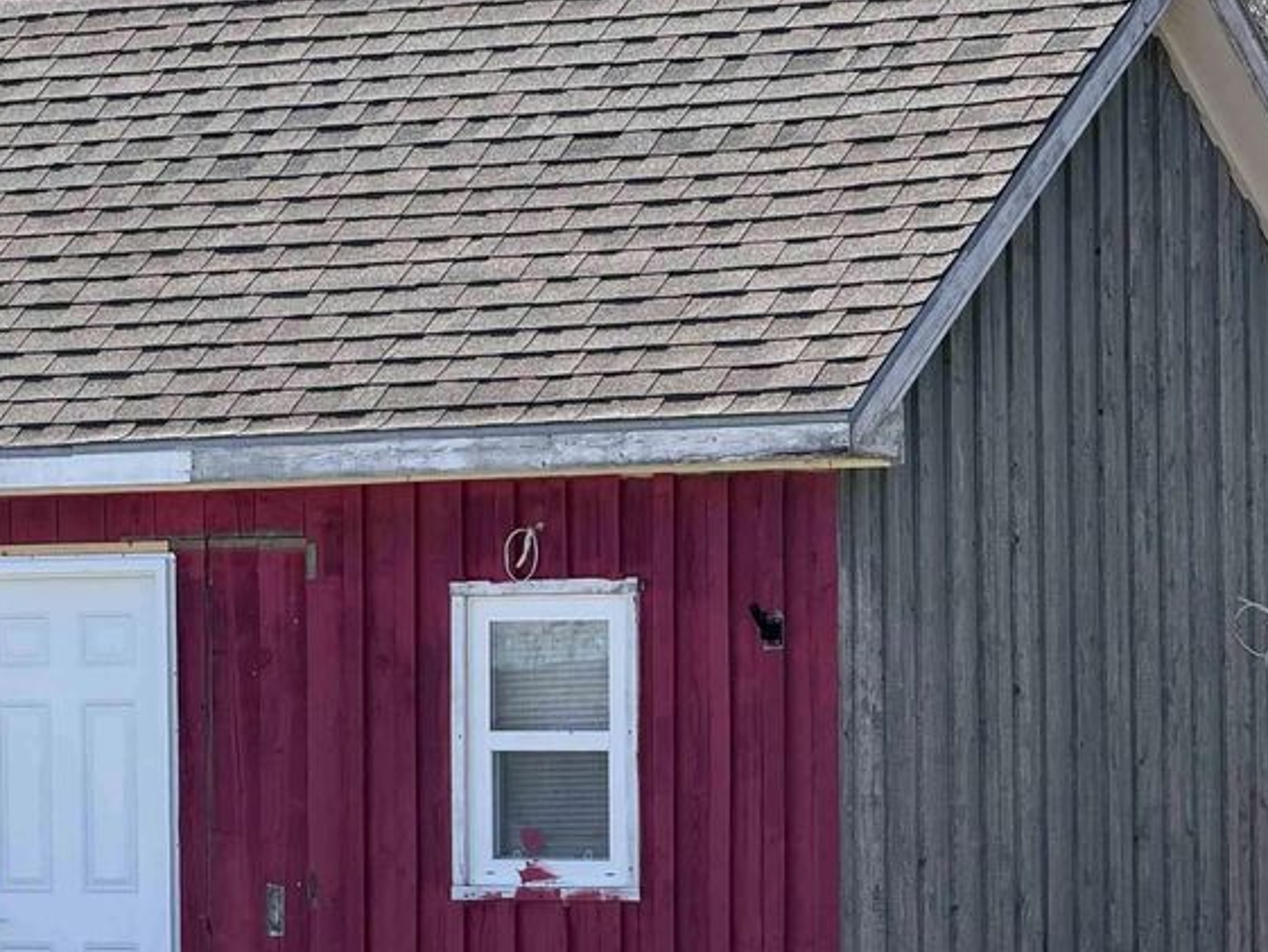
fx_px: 8024
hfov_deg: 9.0
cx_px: 375
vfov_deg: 6.8
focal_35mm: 219
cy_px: 644
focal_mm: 15.66
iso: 64
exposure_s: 1/990
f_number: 2.8
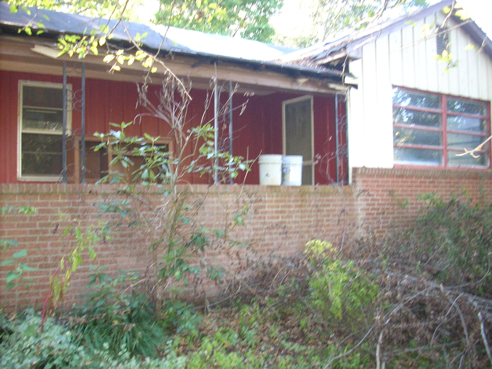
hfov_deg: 50.1
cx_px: 246
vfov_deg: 38.7
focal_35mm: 37
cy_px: 184
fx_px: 526
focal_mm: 6.2
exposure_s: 1/30
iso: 259
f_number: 2.8
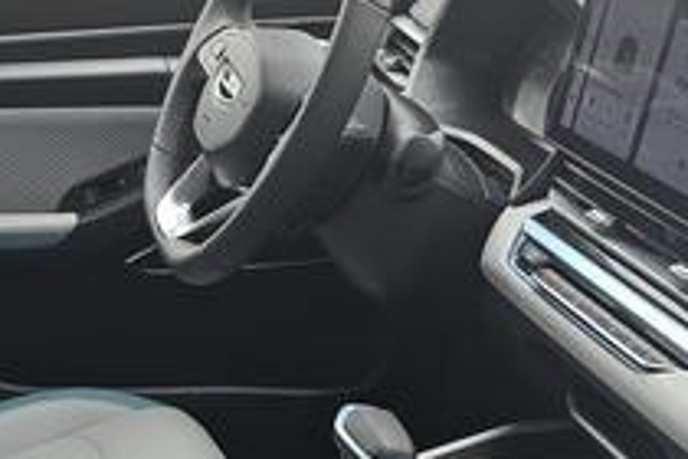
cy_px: 649
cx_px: 124
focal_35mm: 73
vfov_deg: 17.2
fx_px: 1395
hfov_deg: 27.1
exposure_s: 1/129
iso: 32
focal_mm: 6.3
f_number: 1.7
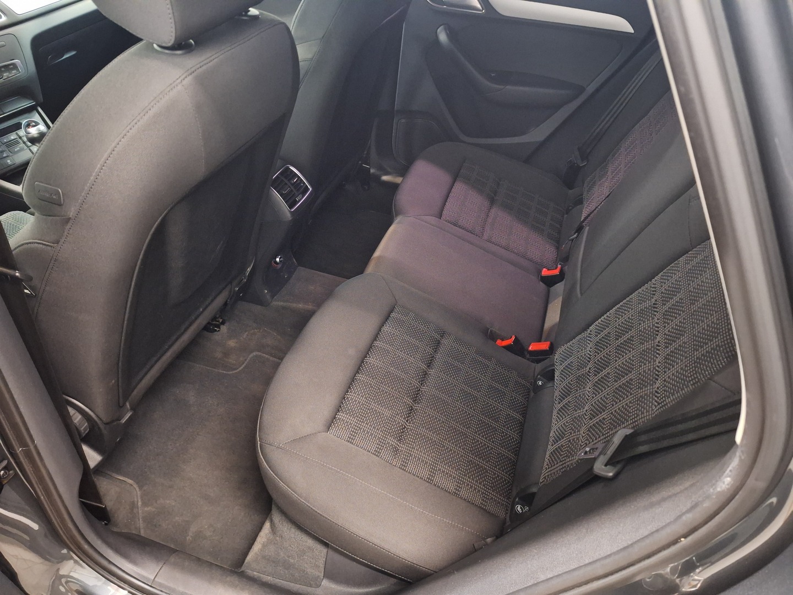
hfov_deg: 73.9
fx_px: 527
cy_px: 298
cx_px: 396
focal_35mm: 23
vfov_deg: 58.9
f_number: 1.8
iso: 1250
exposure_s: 1/20
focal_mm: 5.54
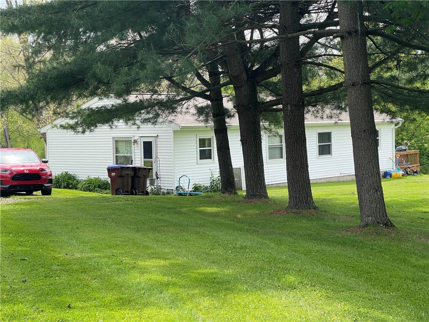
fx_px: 793
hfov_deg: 30.3
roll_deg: +1.2
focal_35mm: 64
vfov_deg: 22.9
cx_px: 214
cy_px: 161
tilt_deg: -3.4
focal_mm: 7.5
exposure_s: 1/372
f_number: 2.2
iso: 20
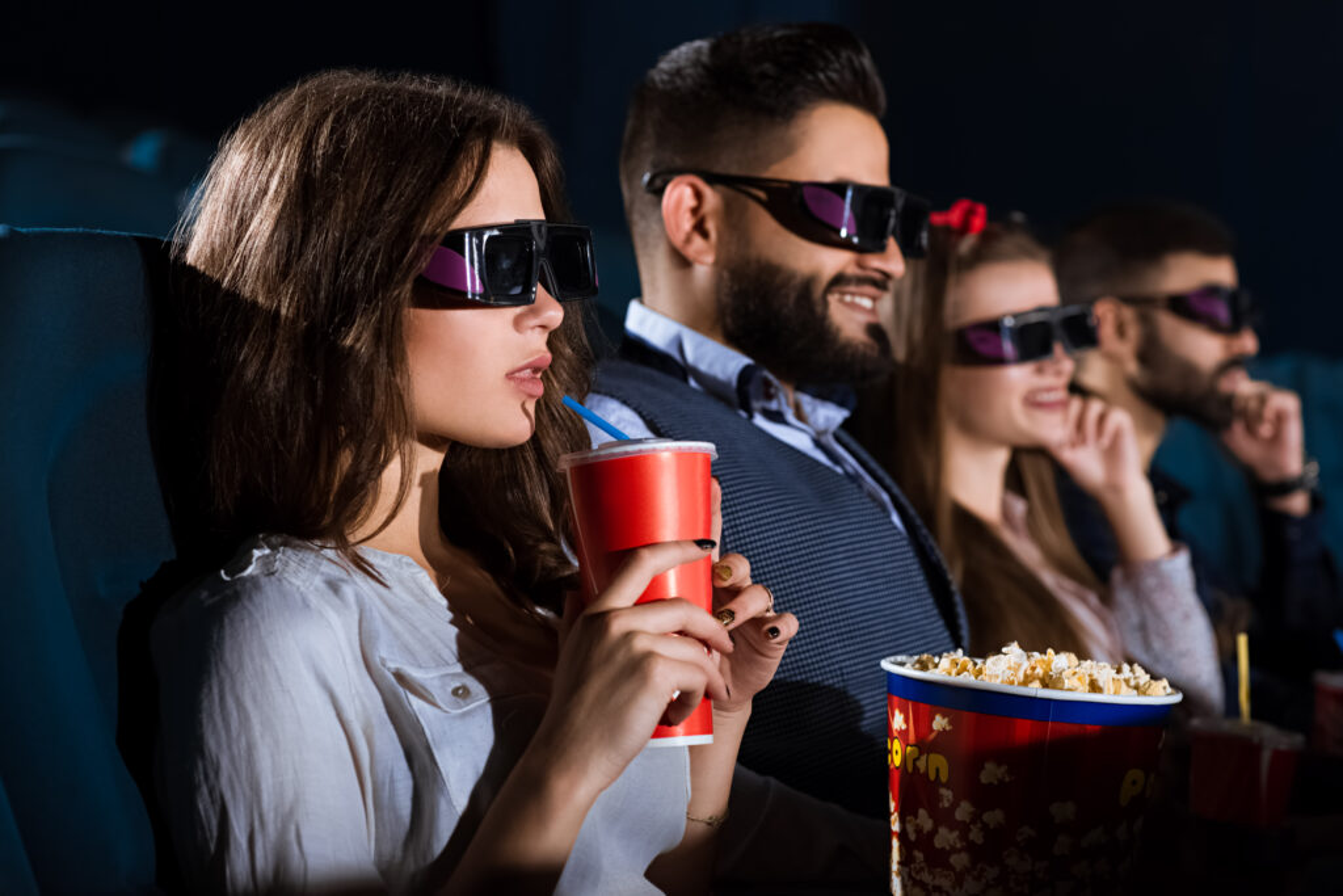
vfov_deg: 16.1
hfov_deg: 23.9
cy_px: 448
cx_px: 672
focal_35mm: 85
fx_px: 3171
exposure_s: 1/250
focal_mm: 85
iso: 500
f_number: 5
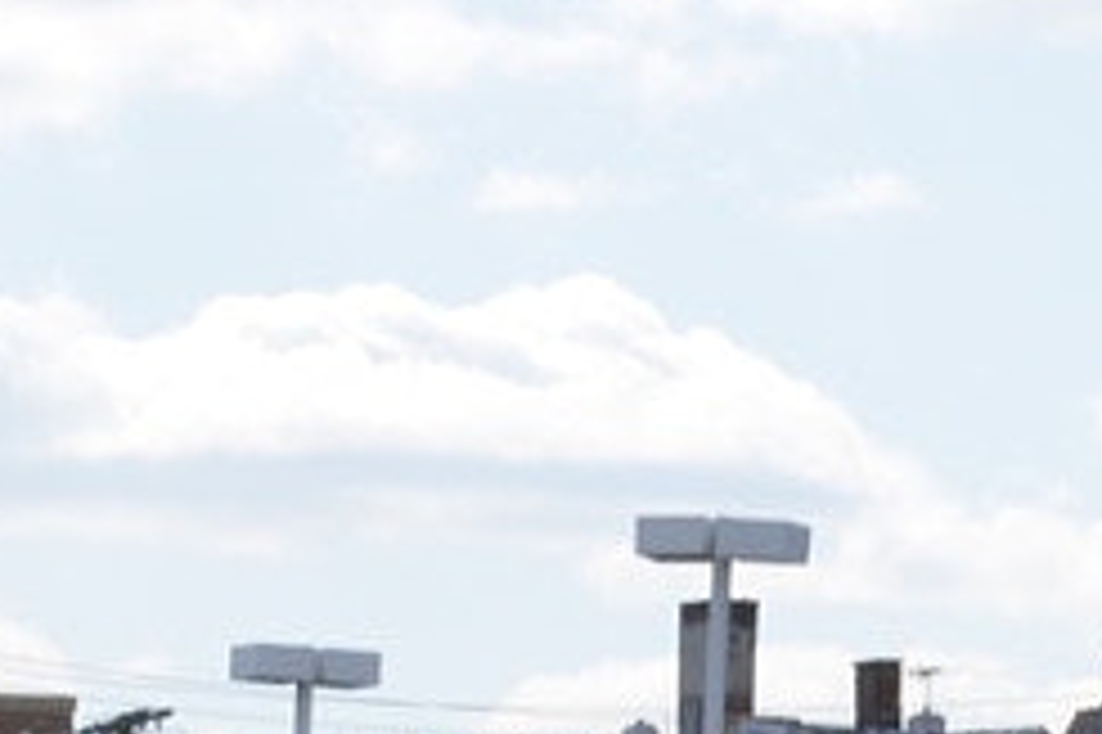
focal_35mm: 457
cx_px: -1255
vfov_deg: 3.0
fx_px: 13979
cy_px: 1542
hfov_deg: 4.4
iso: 160
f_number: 22
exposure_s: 1/50
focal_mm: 70
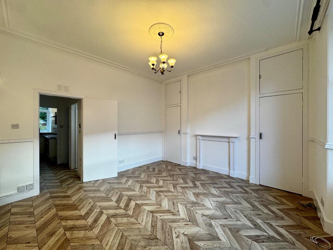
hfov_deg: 102.1
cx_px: 166
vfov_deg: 85.7
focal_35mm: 14
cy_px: 125
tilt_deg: +0.2
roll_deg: +0.1
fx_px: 135
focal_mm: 2.22
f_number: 2.2
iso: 50
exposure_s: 1/100
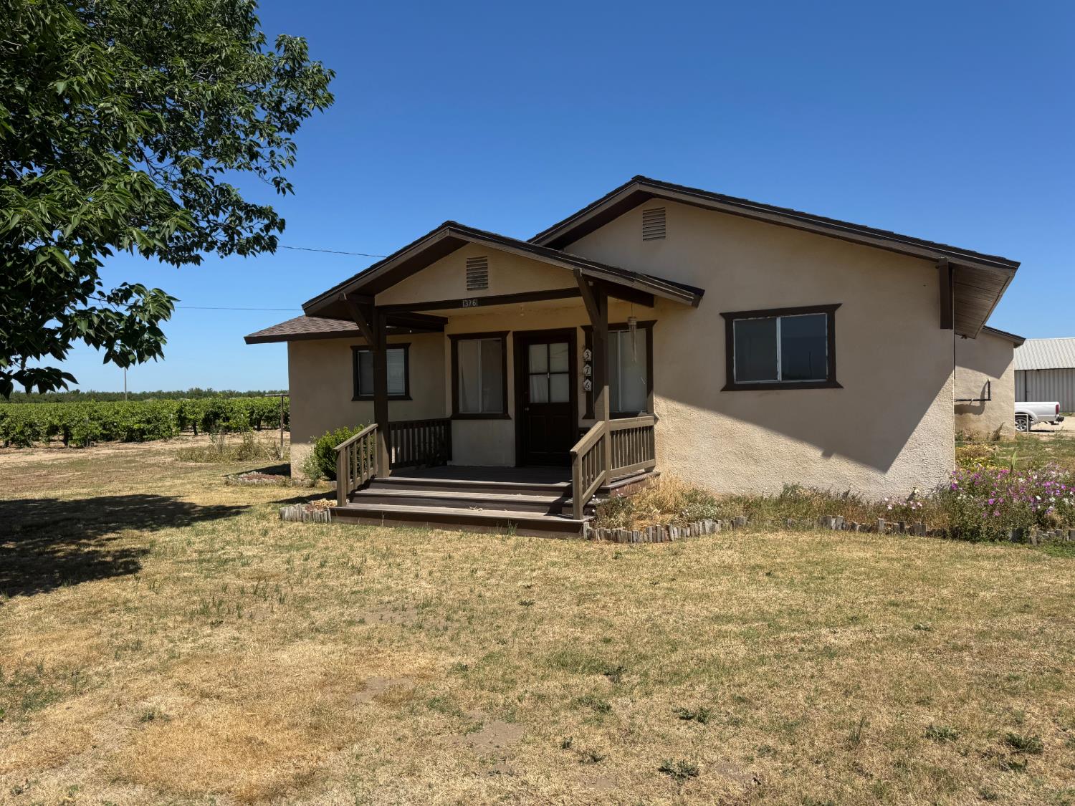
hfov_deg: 71.6
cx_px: 538
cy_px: 403
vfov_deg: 56.8
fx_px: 745
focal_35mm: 24
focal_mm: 6.76
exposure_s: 1/4950
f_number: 1.78
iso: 80
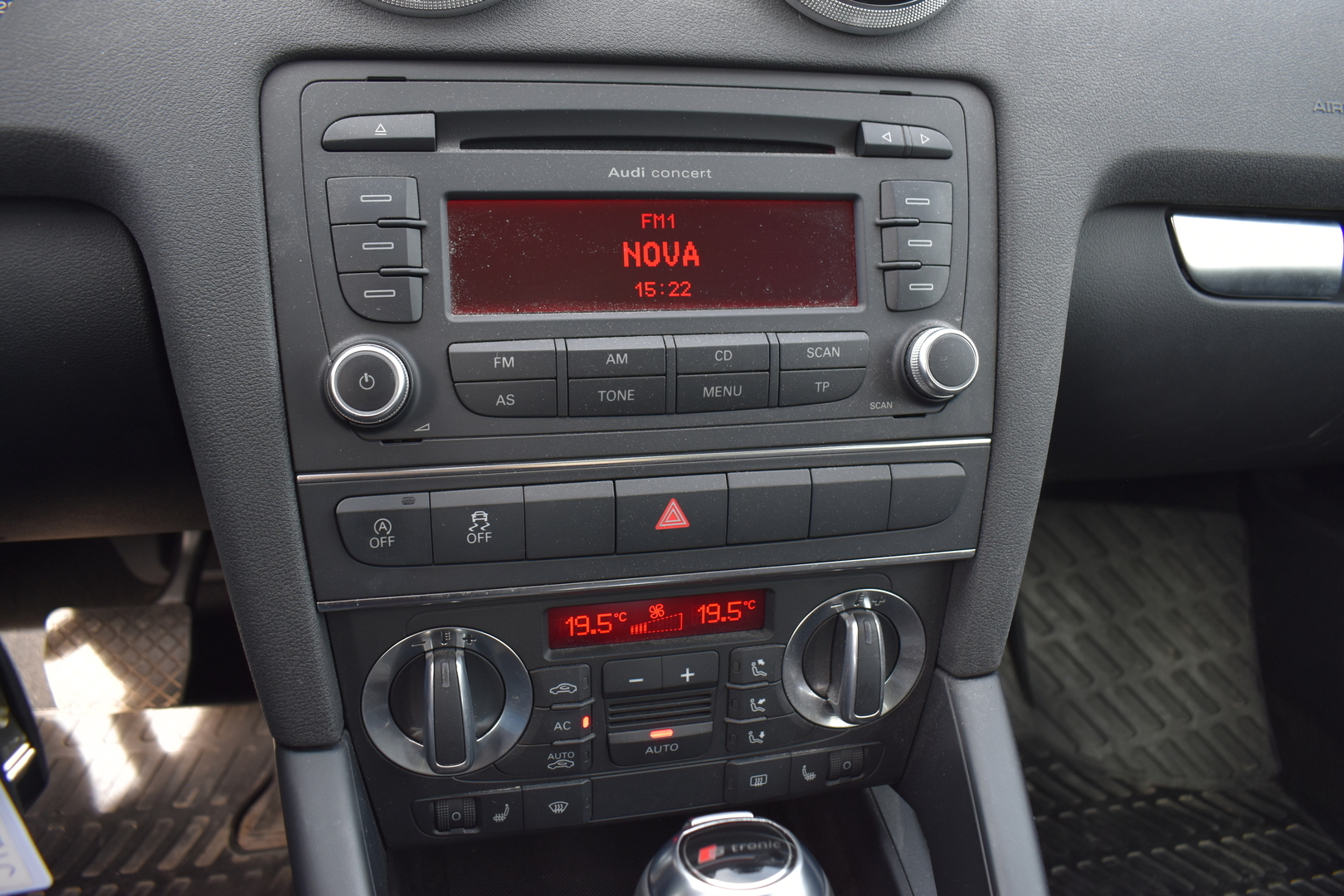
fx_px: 1008
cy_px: 448
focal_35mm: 27
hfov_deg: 67.4
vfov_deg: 47.9
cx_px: 672
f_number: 5.6
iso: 400
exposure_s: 1/125
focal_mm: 18
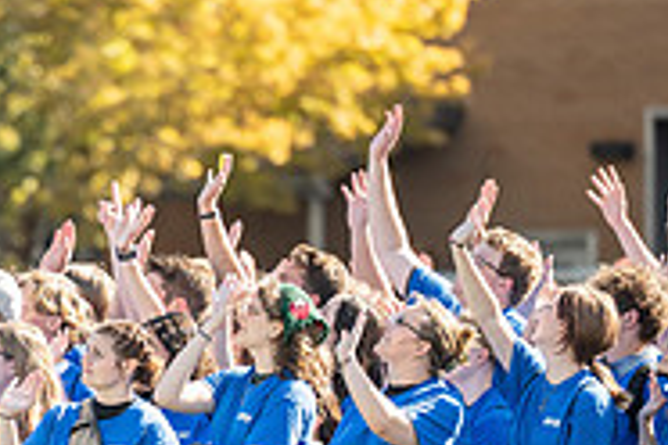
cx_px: 18
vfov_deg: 2.2
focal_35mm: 623
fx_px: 11559
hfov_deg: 3.3
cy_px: 357
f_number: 2.8
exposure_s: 1/1000
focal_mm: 200
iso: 100
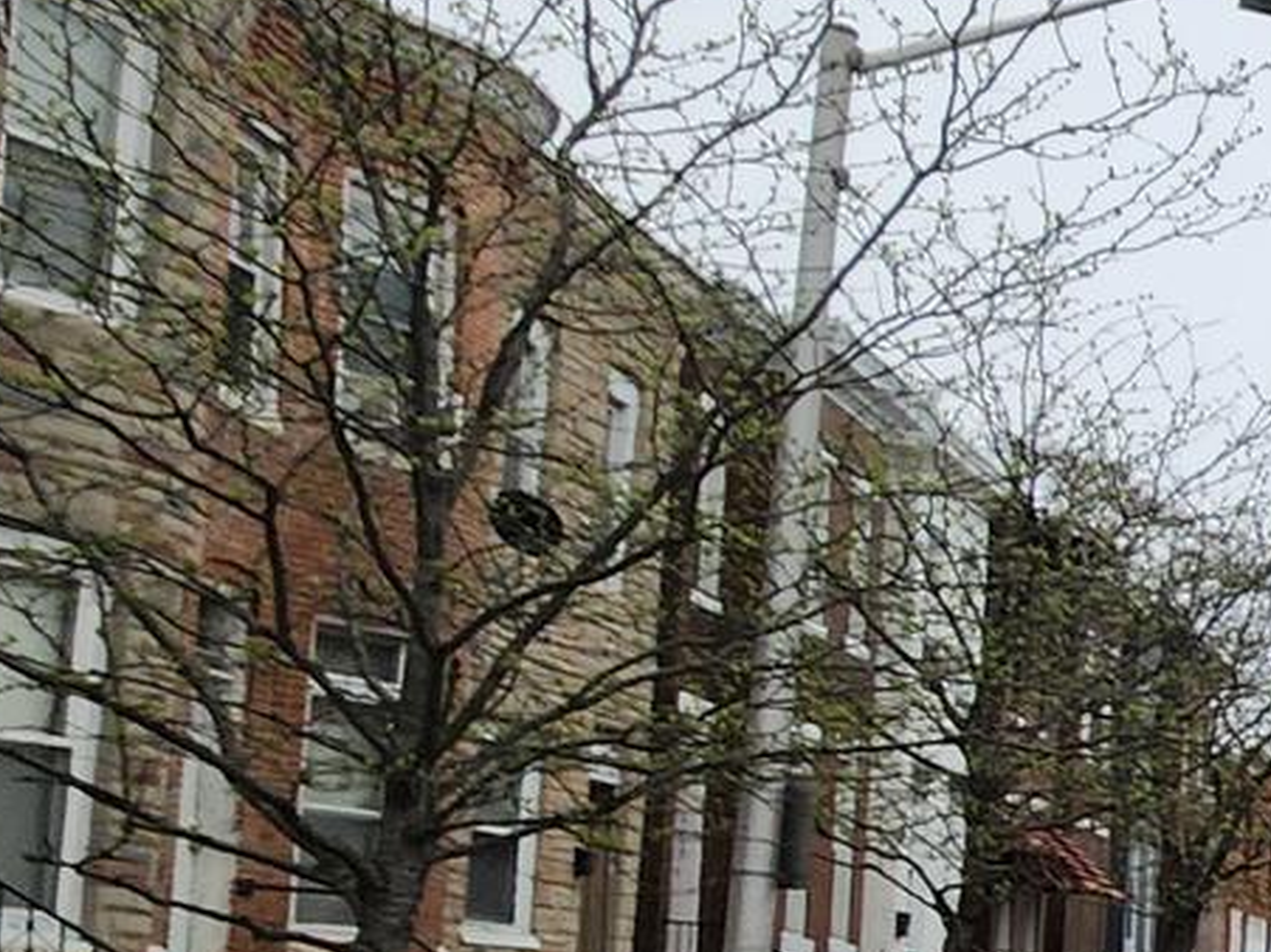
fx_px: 2166
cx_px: 2753
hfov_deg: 17.4
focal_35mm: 59
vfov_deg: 23.9
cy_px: 904
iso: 80
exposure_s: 1/120
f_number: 2.2
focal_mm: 2.2
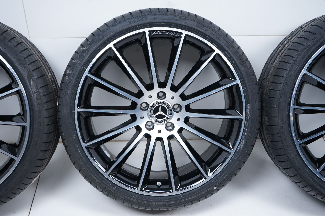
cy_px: 108
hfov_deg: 43.6
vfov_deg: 29.8
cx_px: 162
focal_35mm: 45
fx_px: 406
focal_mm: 45
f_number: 7.1
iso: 250
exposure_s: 1/125
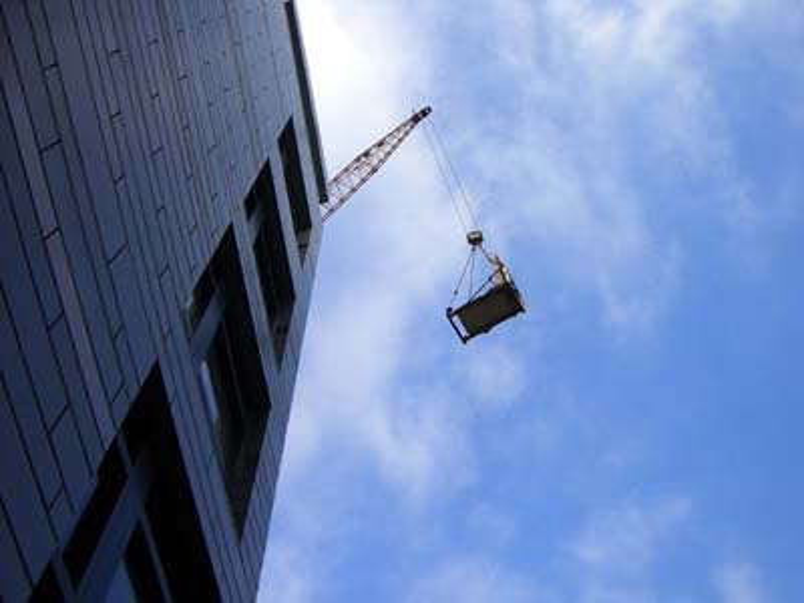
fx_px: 883
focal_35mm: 38
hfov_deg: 49.0
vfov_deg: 37.7
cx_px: 402
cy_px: 302
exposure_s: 1/640
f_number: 4.3
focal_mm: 6.2
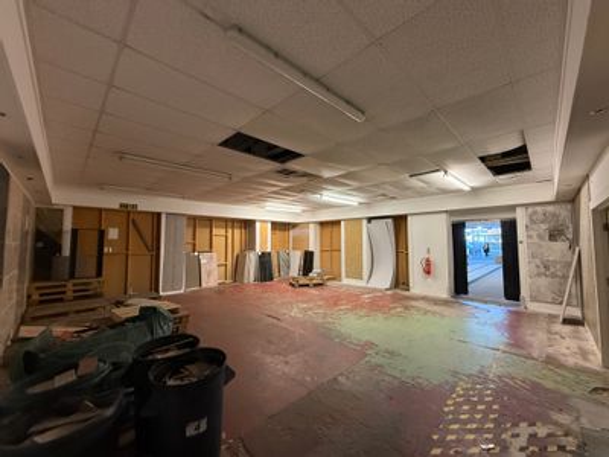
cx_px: 304
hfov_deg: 102.1
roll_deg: -0.6
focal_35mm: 14
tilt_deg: +4.4
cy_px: 228
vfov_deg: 85.7
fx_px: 246
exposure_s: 1/100
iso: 320
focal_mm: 2.22
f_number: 2.2
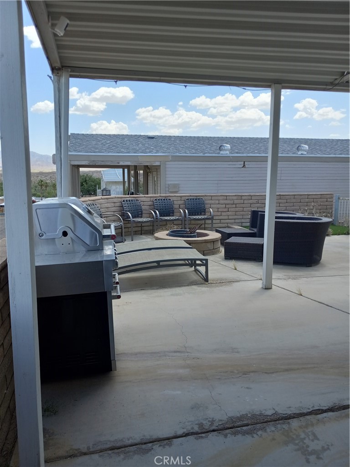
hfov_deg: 51.4
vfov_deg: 65.3
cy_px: 234
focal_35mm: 27
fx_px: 364
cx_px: 175
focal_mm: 3.94
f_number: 1.8
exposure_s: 1/696
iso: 40
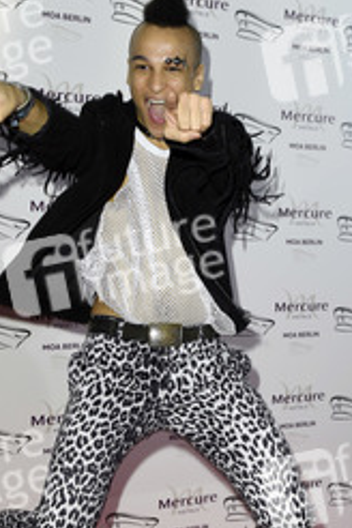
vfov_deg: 37.5
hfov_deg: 26.0
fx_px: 763
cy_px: 373
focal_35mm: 52
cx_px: 176
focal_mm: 32
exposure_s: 1/160
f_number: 5.6
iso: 640
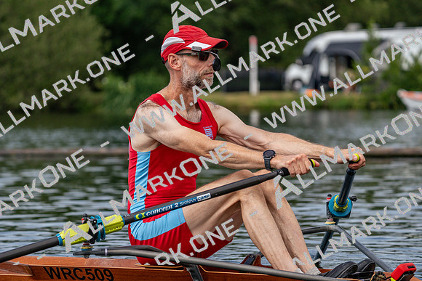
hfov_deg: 10.3
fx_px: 2345
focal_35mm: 200
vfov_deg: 6.9
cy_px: 140
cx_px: 211
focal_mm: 200
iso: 320
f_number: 5.6
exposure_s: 1/1600
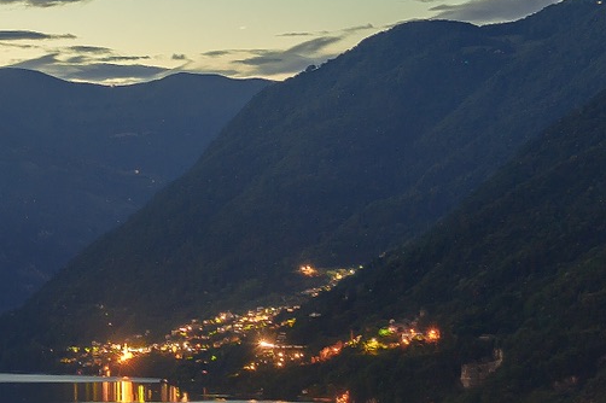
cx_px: -297
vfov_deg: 7.4
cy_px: -37
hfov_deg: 10.8
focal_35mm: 184
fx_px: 3095
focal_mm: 40
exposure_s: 30
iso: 100
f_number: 5
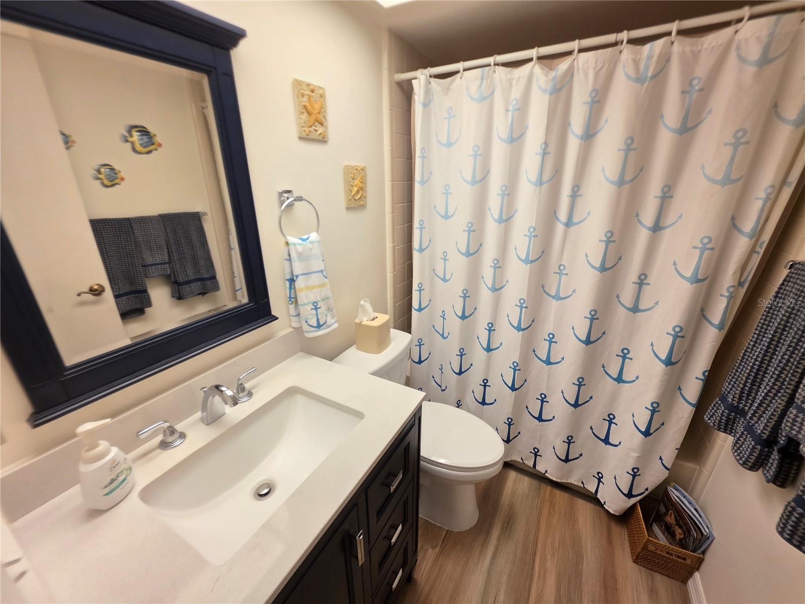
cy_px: 302
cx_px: 402
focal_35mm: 13
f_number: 1.9
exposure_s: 1/120
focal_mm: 2.2
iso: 200
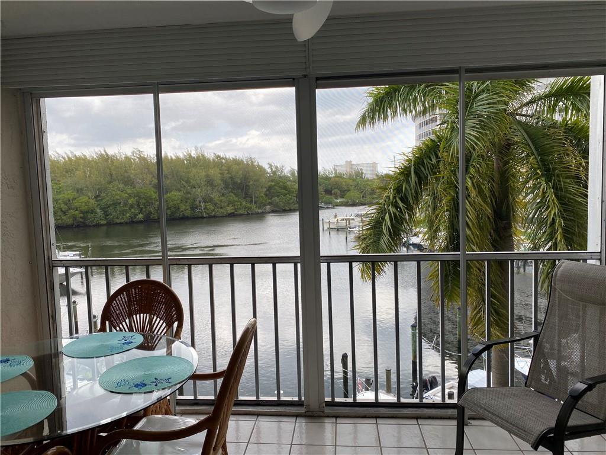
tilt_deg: -3.9
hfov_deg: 67.3
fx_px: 455
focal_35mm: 26
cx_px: 303
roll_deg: +1.2
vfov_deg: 53.1
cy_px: 228
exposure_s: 1/585
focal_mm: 4.25
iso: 32
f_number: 1.8
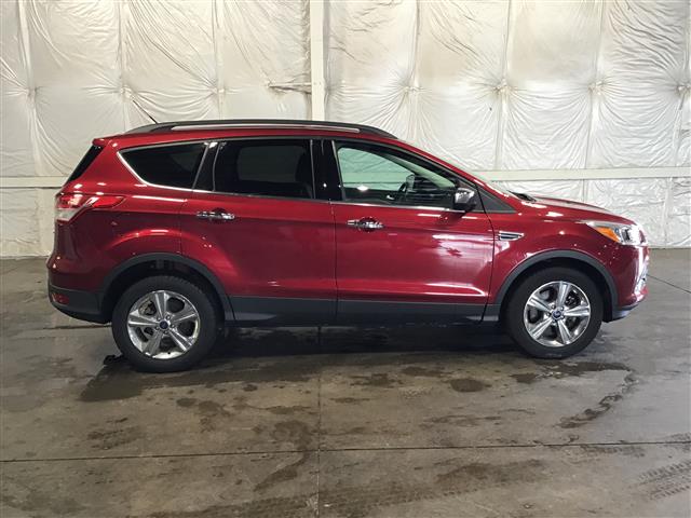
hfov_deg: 58.4
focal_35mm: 31
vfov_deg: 45.4
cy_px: 259
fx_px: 619
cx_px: 346
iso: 64
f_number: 2.4
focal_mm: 3.3
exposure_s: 1/30
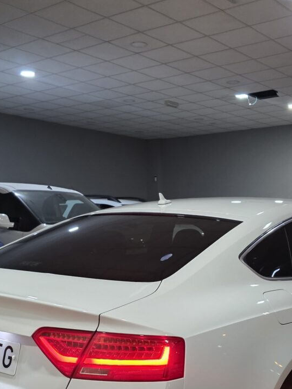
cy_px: 275
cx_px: 176
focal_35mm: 45
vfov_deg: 41.2
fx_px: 506
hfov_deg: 32.1
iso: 800
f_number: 1.7
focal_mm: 6.3
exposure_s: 1/100
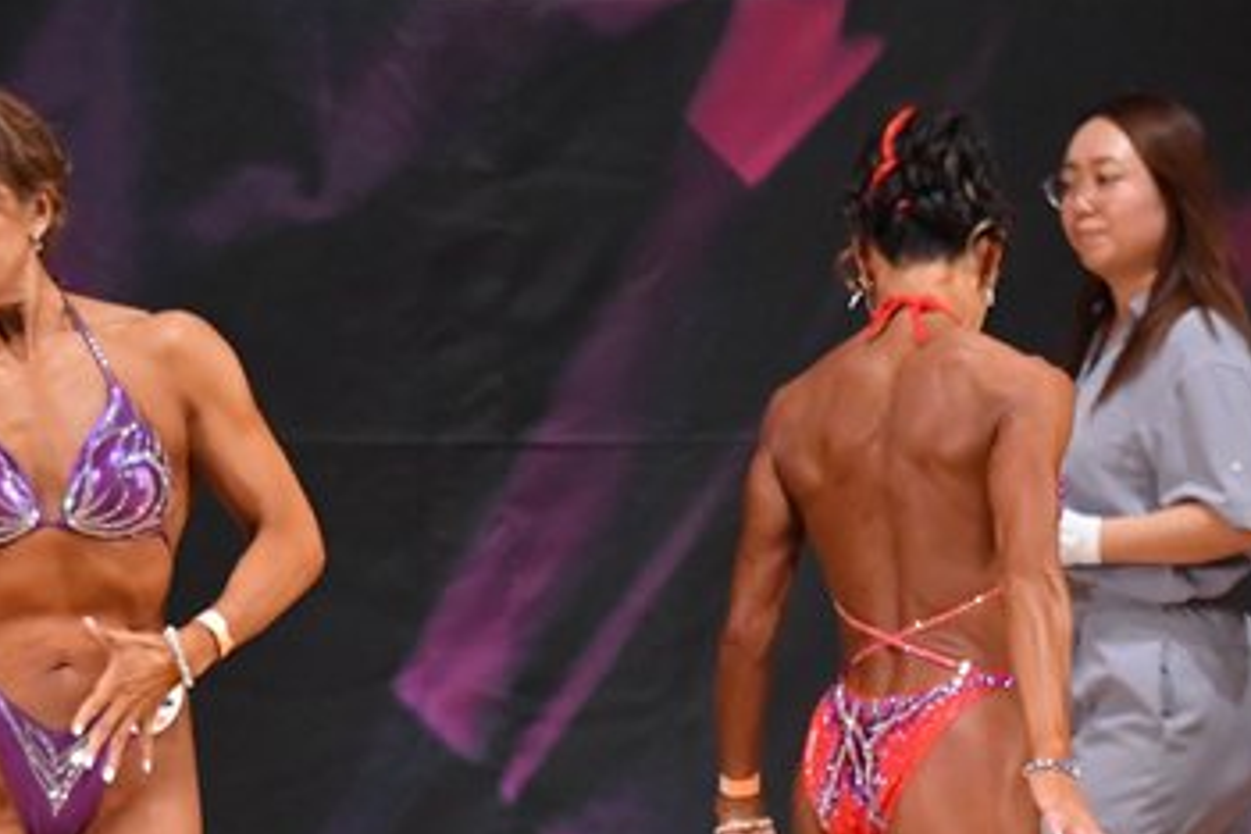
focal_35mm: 596
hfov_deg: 3.5
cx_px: 1142
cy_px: 823
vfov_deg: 2.3
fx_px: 20709
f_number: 5.6
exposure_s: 1/400
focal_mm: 180
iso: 5600
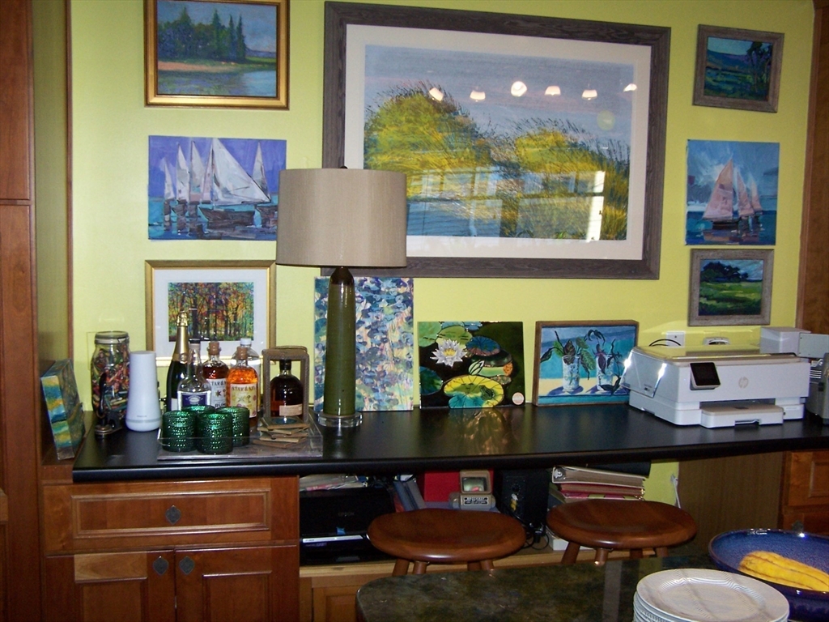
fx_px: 910
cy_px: 311
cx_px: 414
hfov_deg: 49.0
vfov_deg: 37.7
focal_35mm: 38
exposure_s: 1/60
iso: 140
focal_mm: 6.3
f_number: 2.8
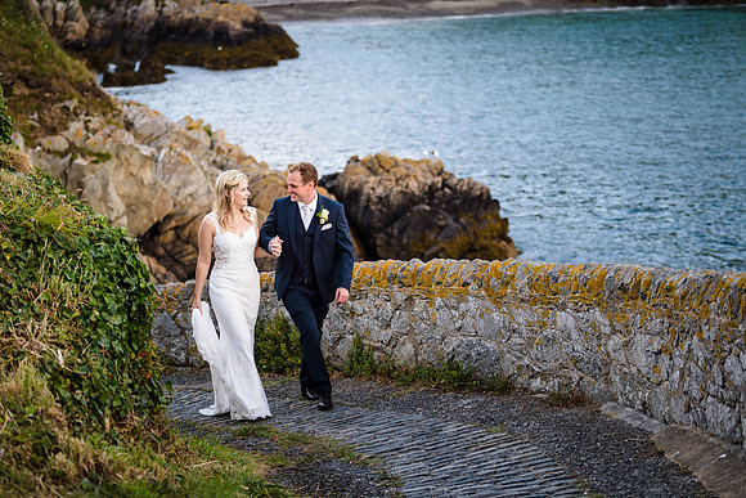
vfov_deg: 19.5
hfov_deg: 28.8
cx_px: 373
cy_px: 249
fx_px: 1451
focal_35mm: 70
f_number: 2.8
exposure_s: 1/640
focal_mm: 70
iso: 200
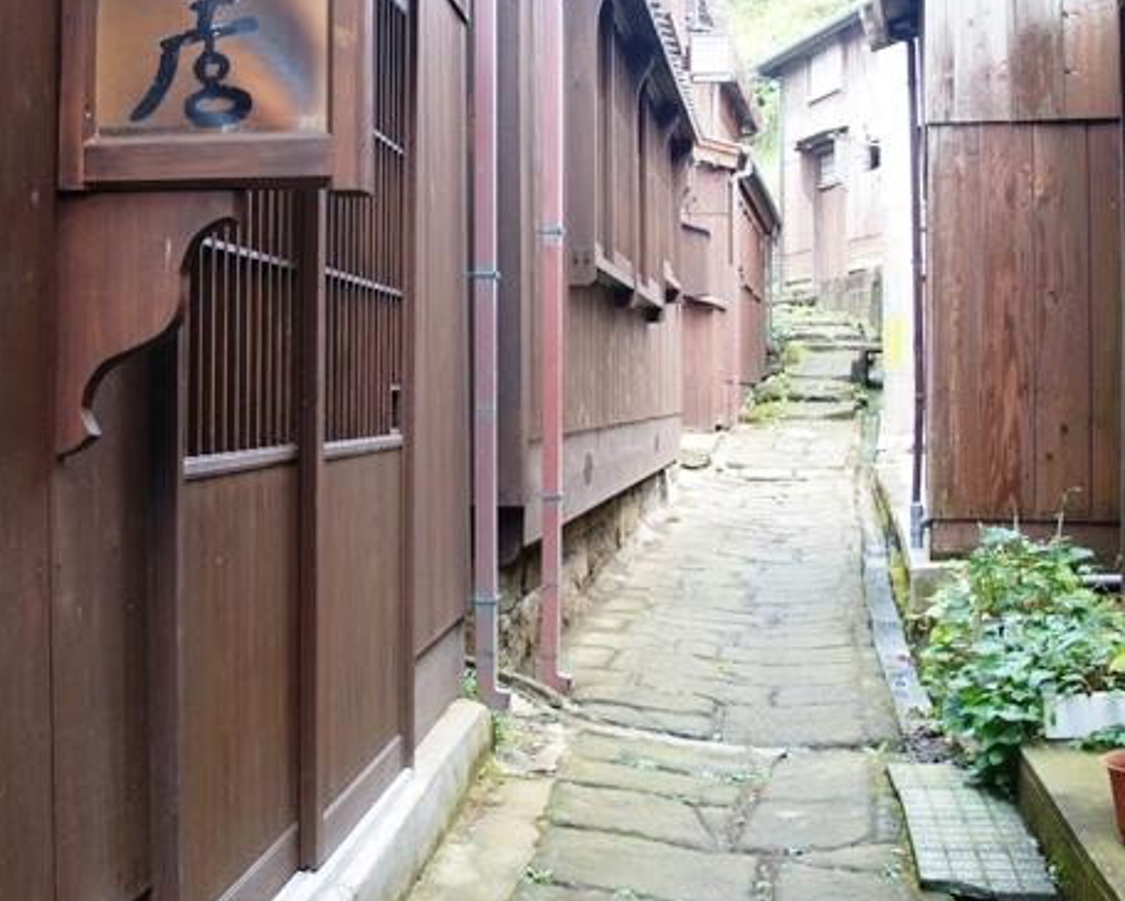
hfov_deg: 39.6
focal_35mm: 47
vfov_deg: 32.1
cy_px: 370
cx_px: 480
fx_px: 1559
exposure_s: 1/160
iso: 640
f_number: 4
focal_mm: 19
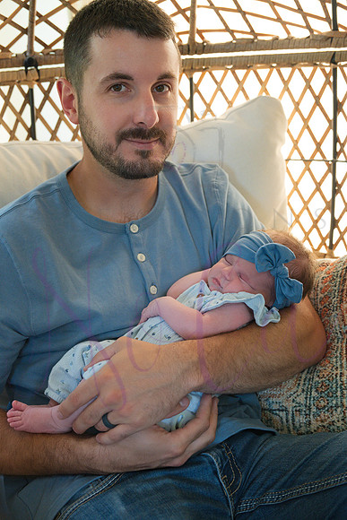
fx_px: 650
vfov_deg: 43.6
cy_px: 260
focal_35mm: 45
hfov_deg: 29.9
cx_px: 174
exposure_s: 1/320
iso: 1600
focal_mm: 45
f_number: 4
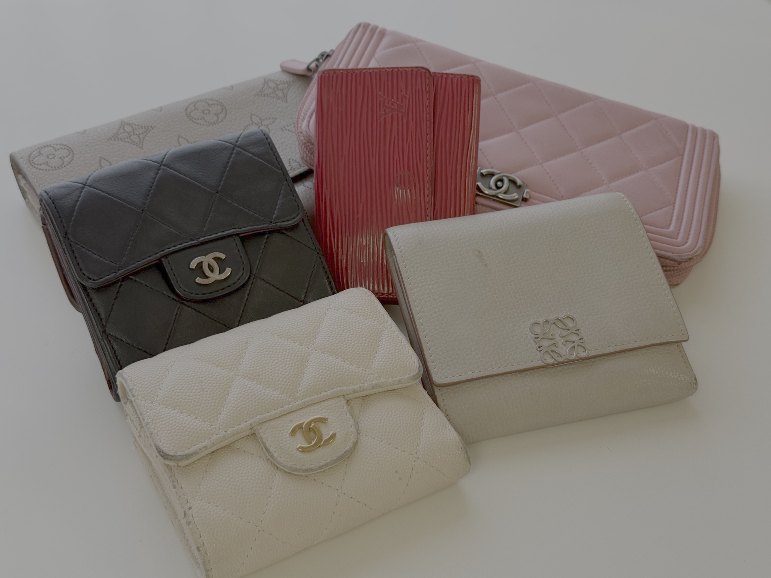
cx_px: 386
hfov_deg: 39.7
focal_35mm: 48
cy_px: 289
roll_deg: -2.1
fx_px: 1069
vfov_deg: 30.3
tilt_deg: -42.8
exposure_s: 1/265
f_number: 1.78
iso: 64
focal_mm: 6.76
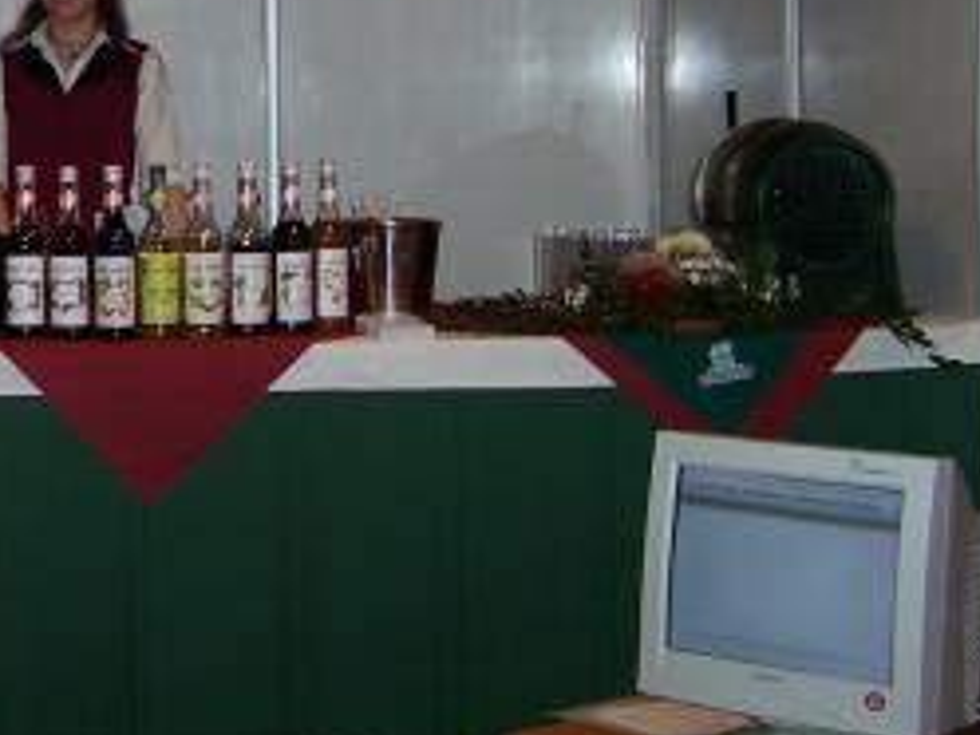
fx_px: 2605
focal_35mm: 92
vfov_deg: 15.9
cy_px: 130
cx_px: -63
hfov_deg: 20.4
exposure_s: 1/60
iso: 80
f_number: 2.8
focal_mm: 6.3
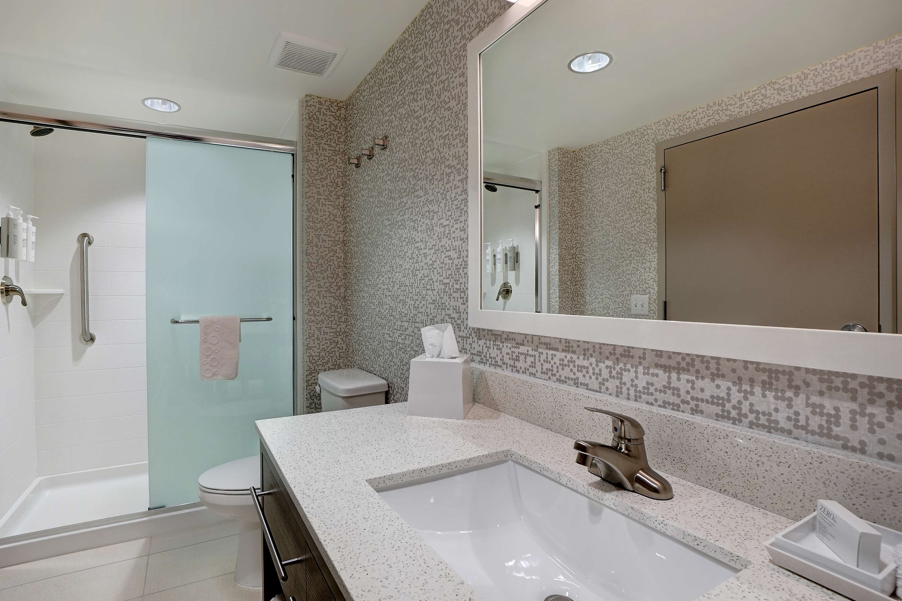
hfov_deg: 96.6
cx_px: 425
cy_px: 306
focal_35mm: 16
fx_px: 401
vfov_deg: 73.7
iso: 200
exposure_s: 1/20
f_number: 8
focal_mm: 10
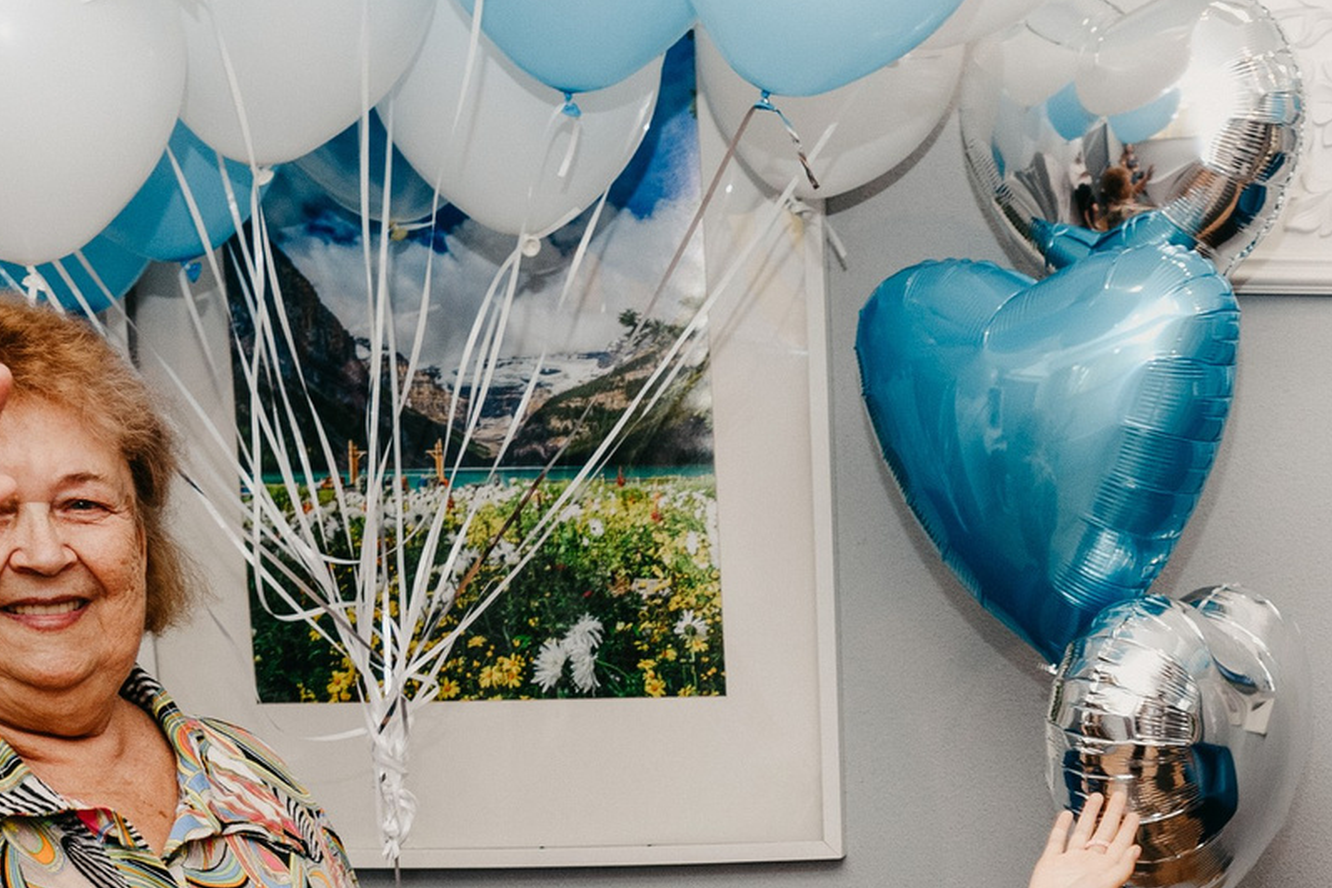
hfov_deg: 25.0
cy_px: 1231
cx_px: 1339
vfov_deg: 16.5
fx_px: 2849
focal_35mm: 77
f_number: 4.5
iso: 500
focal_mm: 24
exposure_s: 1/160
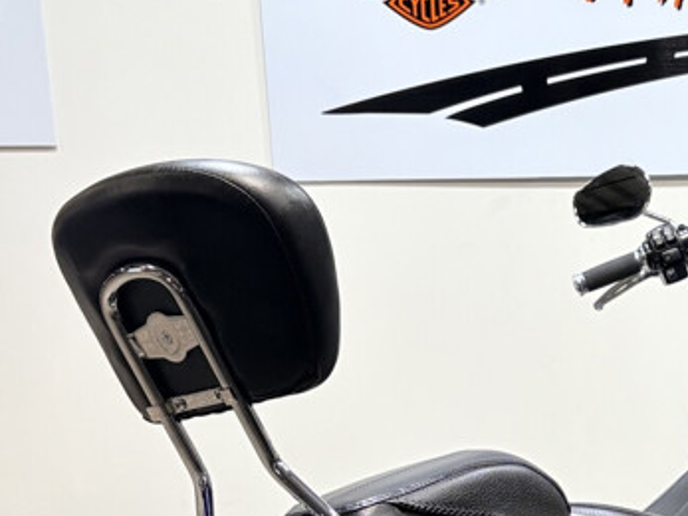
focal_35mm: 80
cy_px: 562
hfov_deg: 23.6
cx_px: 661
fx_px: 1589
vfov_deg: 17.8
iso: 40
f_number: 1.6
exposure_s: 1/120
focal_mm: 5.96
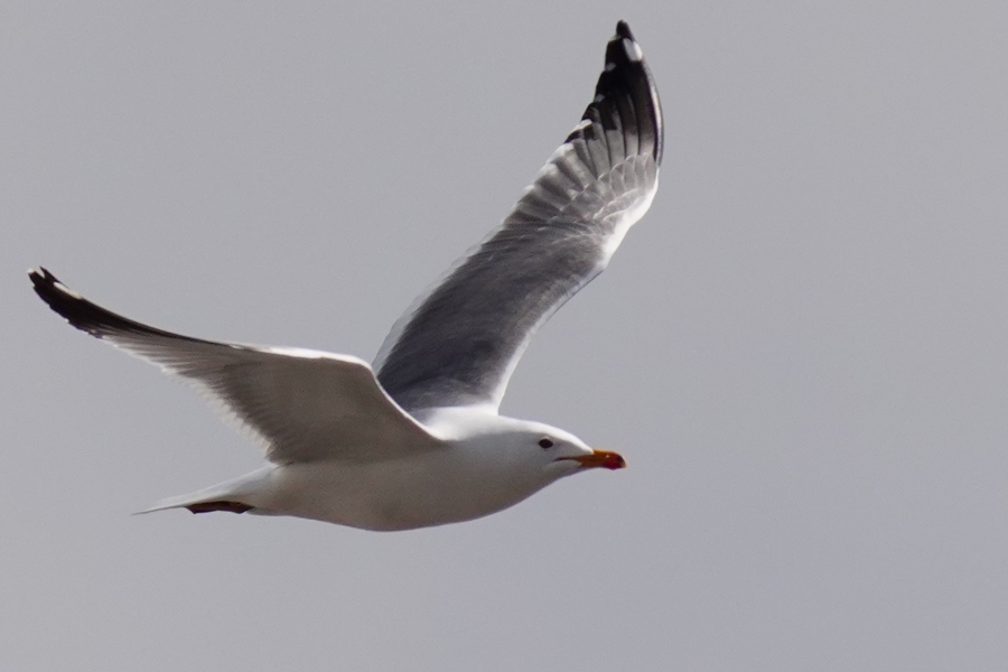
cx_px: 504
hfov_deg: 3.5
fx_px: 16631
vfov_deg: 2.3
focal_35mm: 594
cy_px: 336
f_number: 6.3
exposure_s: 1/4000
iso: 400
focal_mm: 594
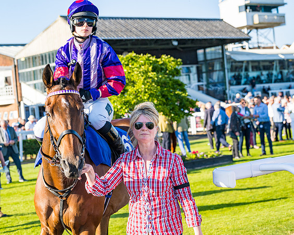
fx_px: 686
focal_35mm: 79
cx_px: 137
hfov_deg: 24.2
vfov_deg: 19.4
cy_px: 118
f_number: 5
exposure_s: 1/1250
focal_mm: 70
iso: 200
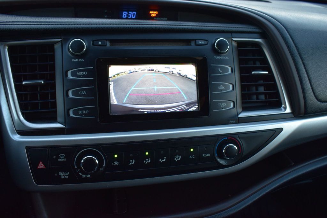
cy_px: 109
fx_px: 300
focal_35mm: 33
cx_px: 164
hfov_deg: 57.2
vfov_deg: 39.9
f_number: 6.3
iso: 500
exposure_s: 1/15
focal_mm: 22
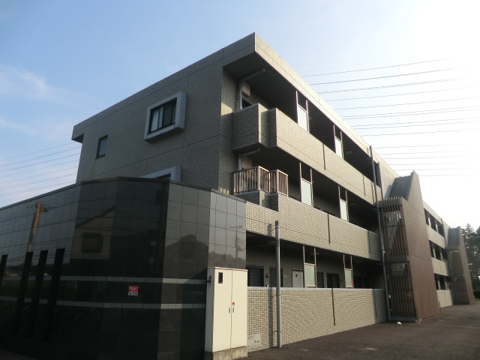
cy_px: 180
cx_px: 240
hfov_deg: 71.6
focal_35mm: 24
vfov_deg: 56.8
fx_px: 333
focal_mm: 4.3
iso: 80
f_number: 3.2
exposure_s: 1/1000
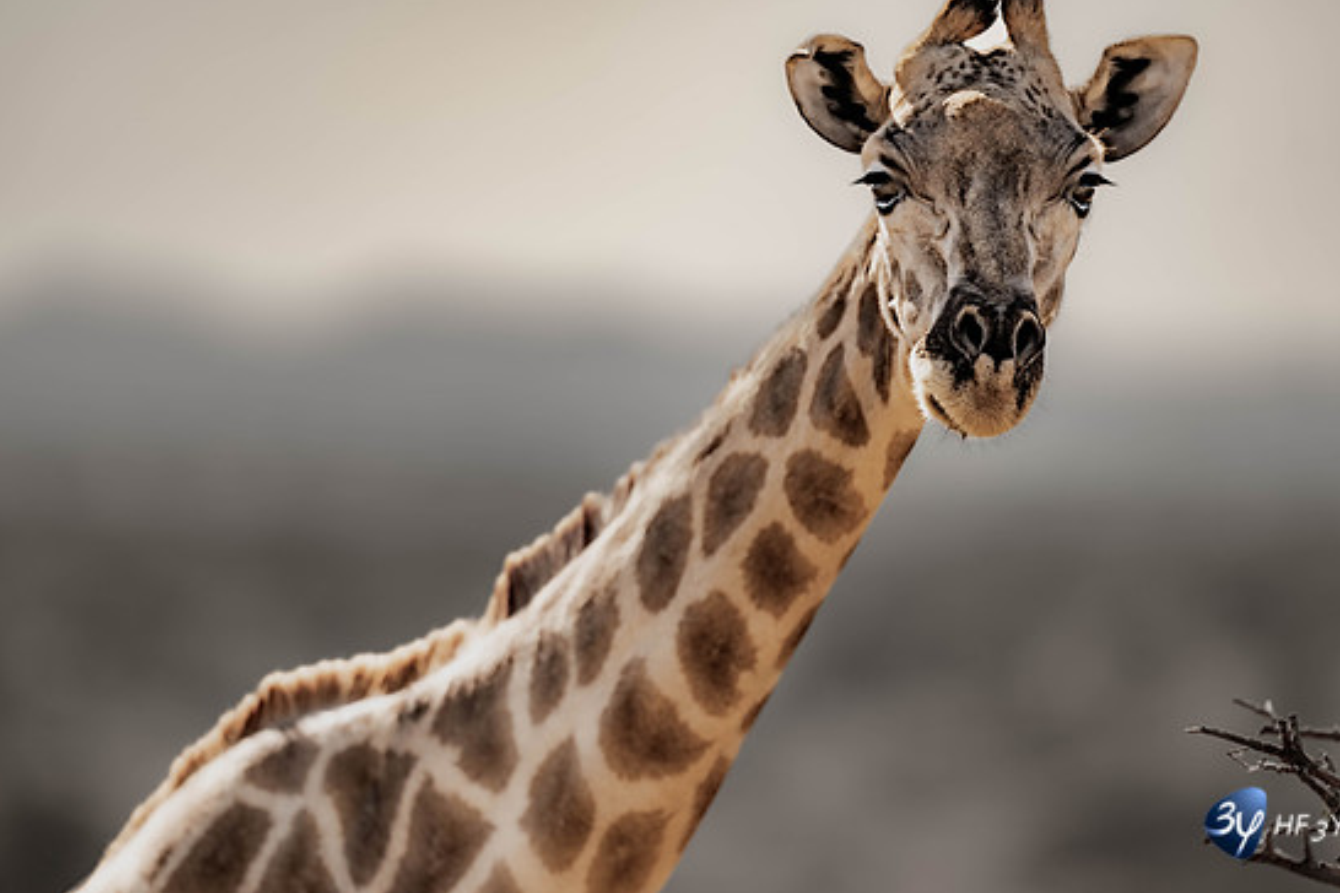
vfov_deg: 3.2
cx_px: 704
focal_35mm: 425
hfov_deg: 4.9
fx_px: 15818
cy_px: 423
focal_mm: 400
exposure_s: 1/2000
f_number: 2.8
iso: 64
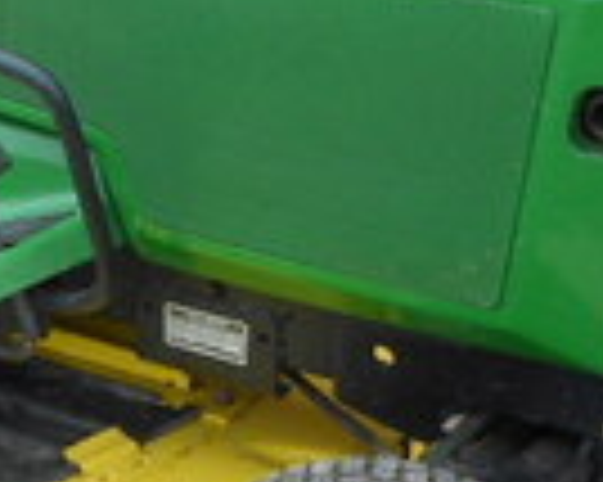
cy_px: 212
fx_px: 2051
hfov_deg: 16.3
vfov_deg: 13.4
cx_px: -18
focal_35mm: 115
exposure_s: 1/200
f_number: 3.4
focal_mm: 5.1
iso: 80
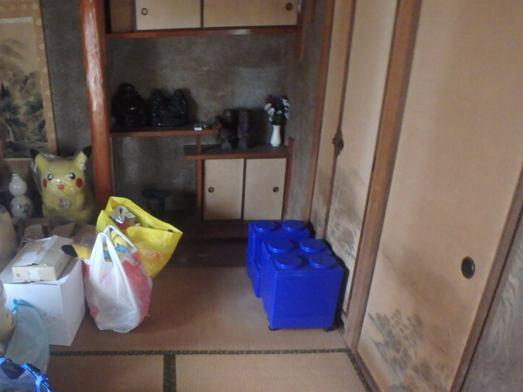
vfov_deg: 46.5
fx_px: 453
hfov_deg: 57.9
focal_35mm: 30
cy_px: 238
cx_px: 155
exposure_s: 1/15
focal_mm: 3.7
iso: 800
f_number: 3.5
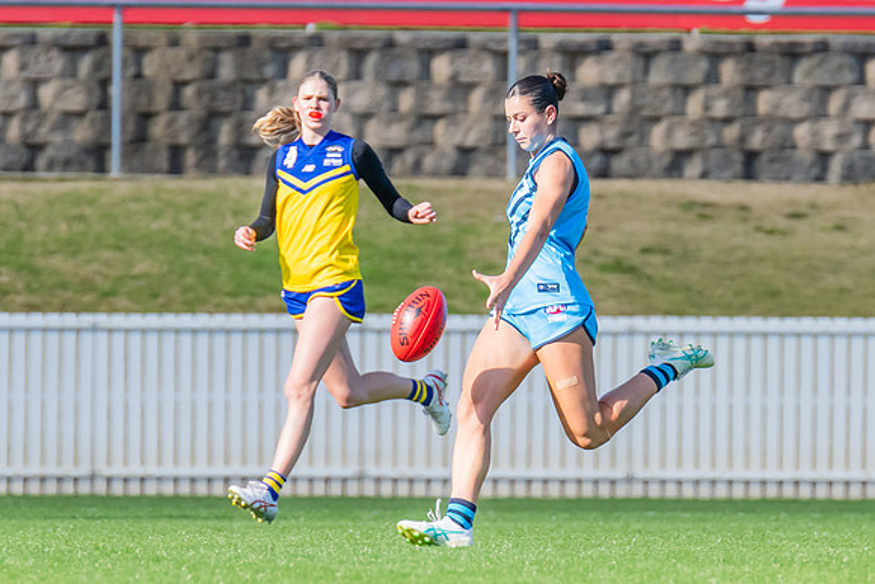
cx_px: 578
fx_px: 24632
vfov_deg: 1.4
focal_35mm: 1013
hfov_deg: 2.0
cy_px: 342
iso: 800
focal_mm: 420
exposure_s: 1/1250
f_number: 7.1
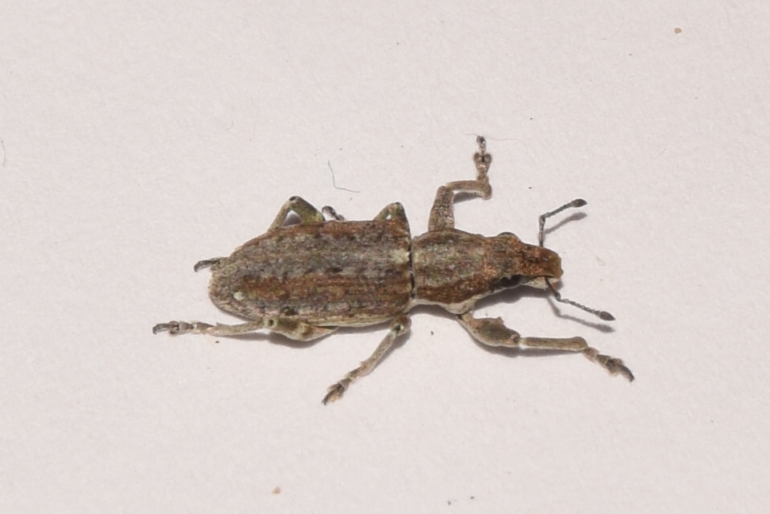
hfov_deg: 9.8
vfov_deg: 6.5
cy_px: 257
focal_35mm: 210
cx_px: 385
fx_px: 4491
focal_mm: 140
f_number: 16
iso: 100
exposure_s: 1/200
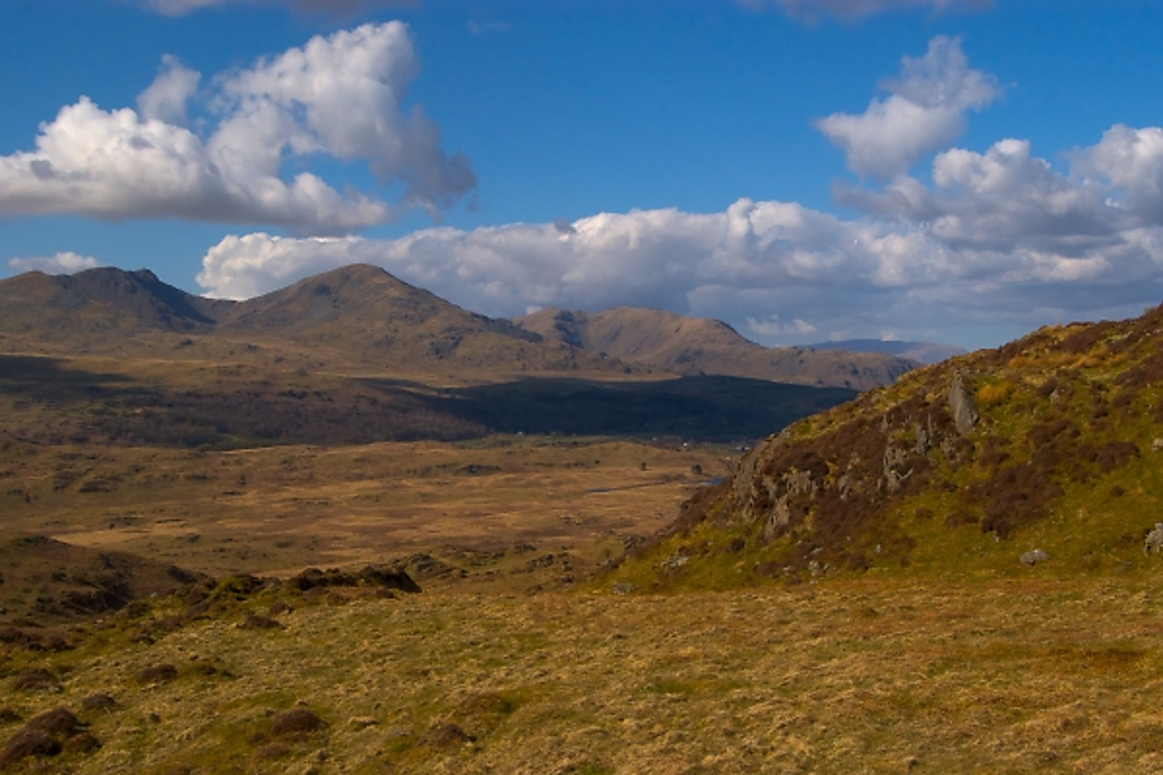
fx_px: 1502
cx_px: 582
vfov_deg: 28.9
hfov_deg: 42.3
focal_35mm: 46
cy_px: 388
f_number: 13
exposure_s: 1/750
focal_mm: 31
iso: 200
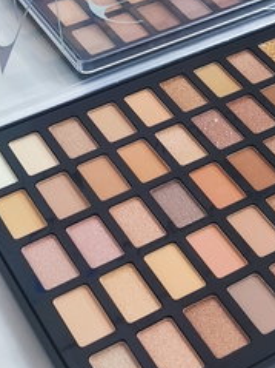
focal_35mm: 87
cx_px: 217
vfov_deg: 22.0
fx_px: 922
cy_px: 45
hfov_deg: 16.8
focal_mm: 6.18
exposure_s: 1/99.9
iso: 320
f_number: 1.65
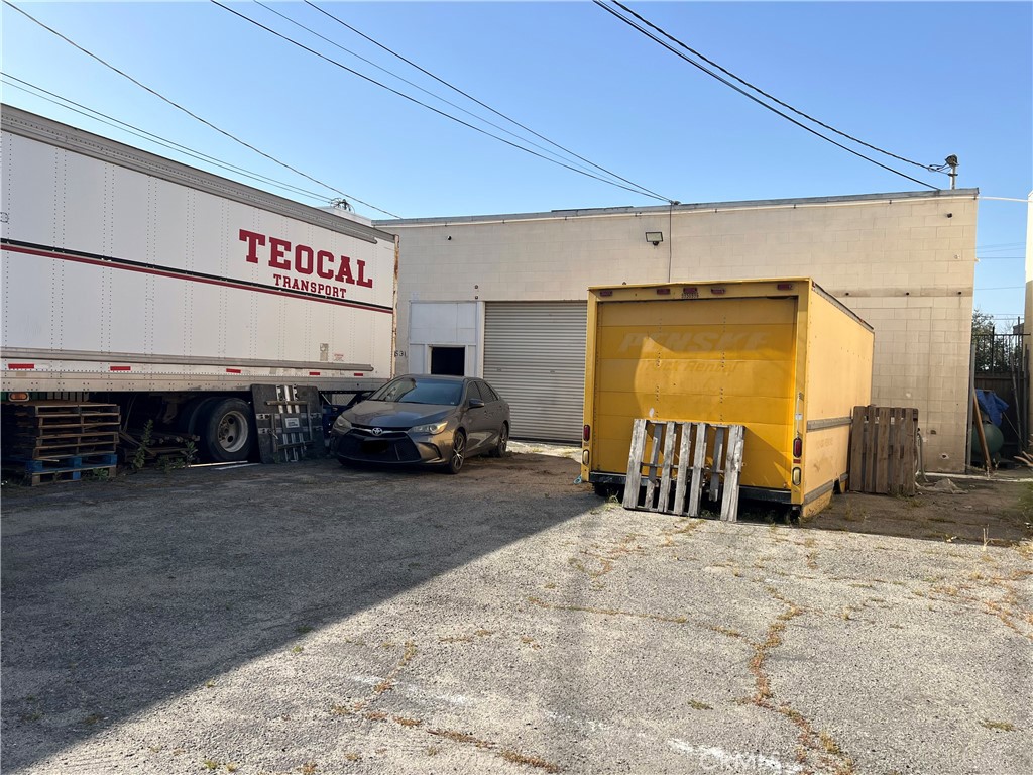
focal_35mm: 26
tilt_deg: -1.8
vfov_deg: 53.1
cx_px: 516
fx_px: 776
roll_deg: -2.1
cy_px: 388
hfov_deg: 67.3
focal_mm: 5.7
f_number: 1.5
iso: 50
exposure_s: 1/3831
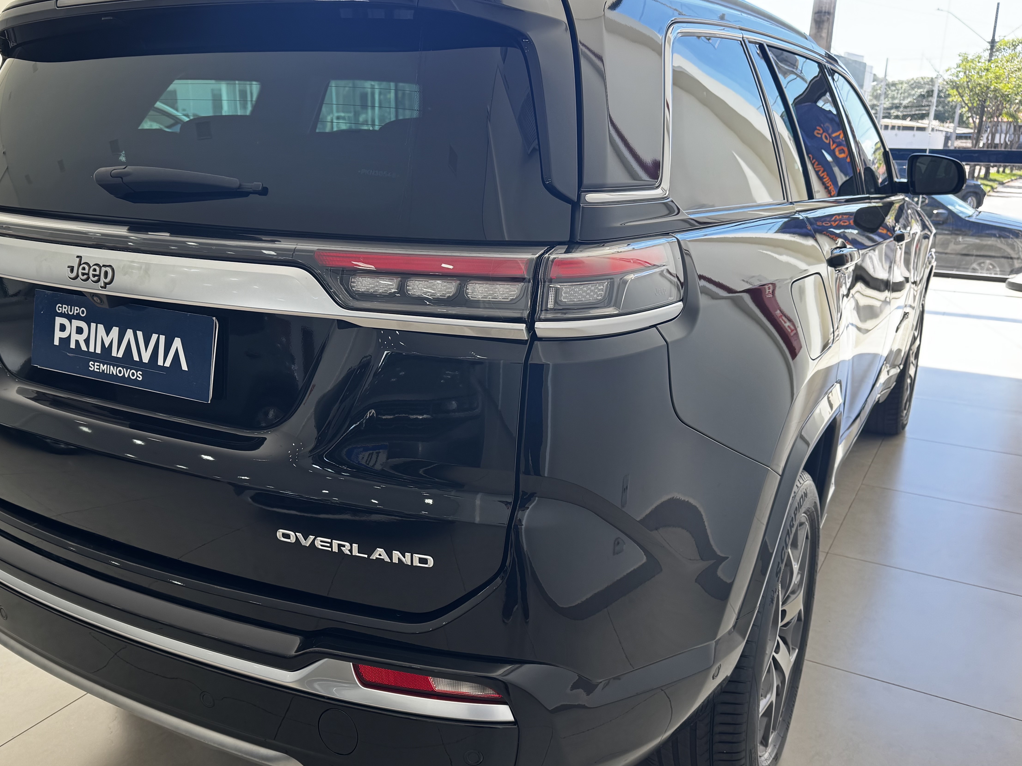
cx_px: 427
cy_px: 388
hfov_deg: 58.0
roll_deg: -0.4
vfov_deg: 45.4
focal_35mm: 31
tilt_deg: -17.1
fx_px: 915
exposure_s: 1/172
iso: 100
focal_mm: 6.76
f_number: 1.78
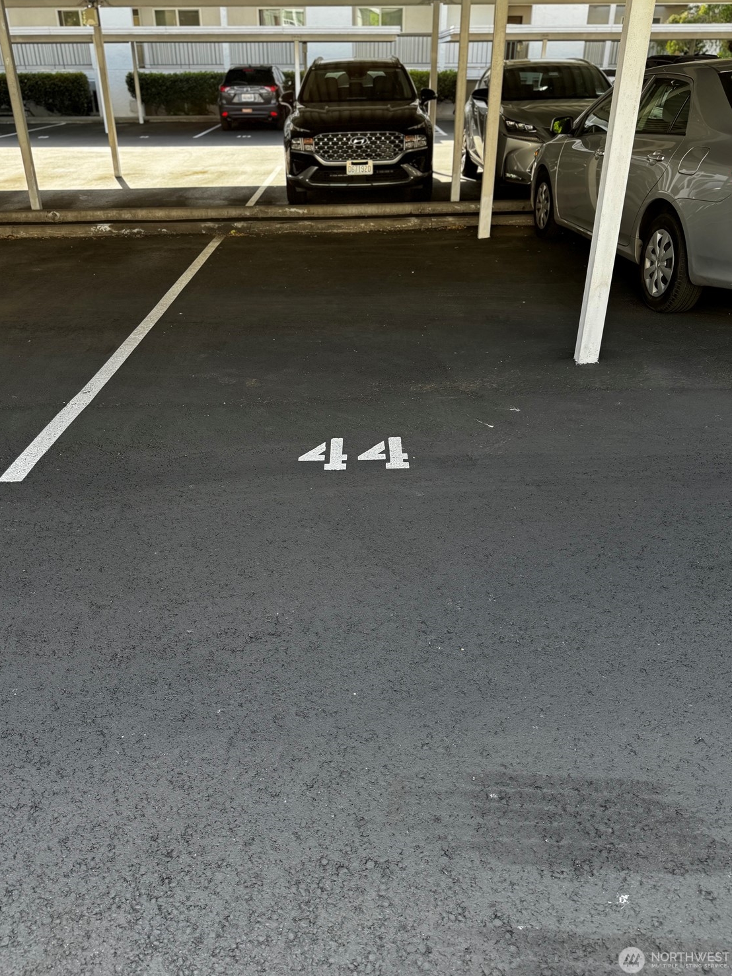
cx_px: 352
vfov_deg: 67.3
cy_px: 463
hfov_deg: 53.1
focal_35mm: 26
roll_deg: +0.2
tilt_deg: -27.6
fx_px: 733
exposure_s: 1/394
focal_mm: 6.76
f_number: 1.78
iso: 80
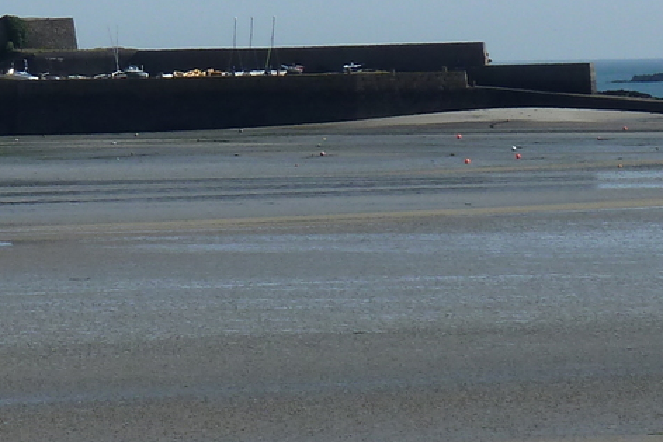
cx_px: -277
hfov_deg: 4.2
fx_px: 8897
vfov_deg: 2.8
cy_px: 234
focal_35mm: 483
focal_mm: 22.5
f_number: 5.6
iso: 80
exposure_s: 1/640
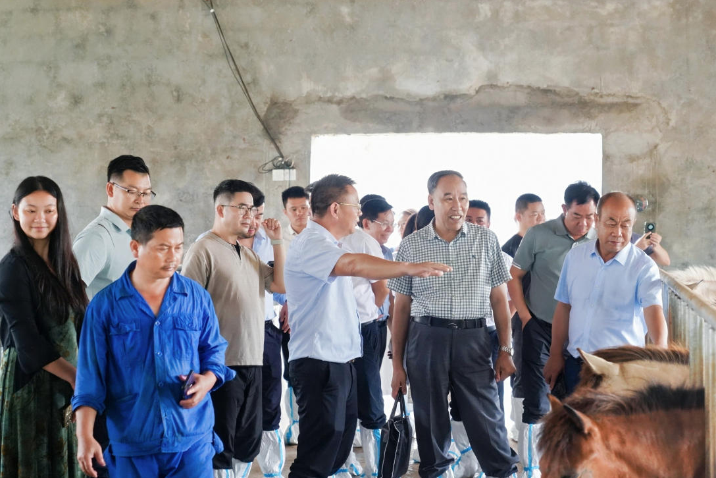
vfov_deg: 18.2
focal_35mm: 75
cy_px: 245
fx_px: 1492
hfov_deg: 27.0
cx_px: 373
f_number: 4
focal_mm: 68
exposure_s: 1/160
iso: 1600
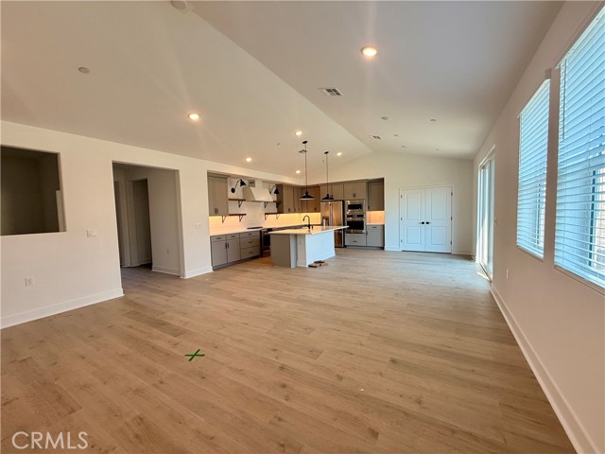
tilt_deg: -3.3
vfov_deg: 85.7
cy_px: 227
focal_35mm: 14
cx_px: 302
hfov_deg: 102.1
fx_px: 245
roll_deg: +1.7
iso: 64
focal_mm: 2.22
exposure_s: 1/120
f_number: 2.2
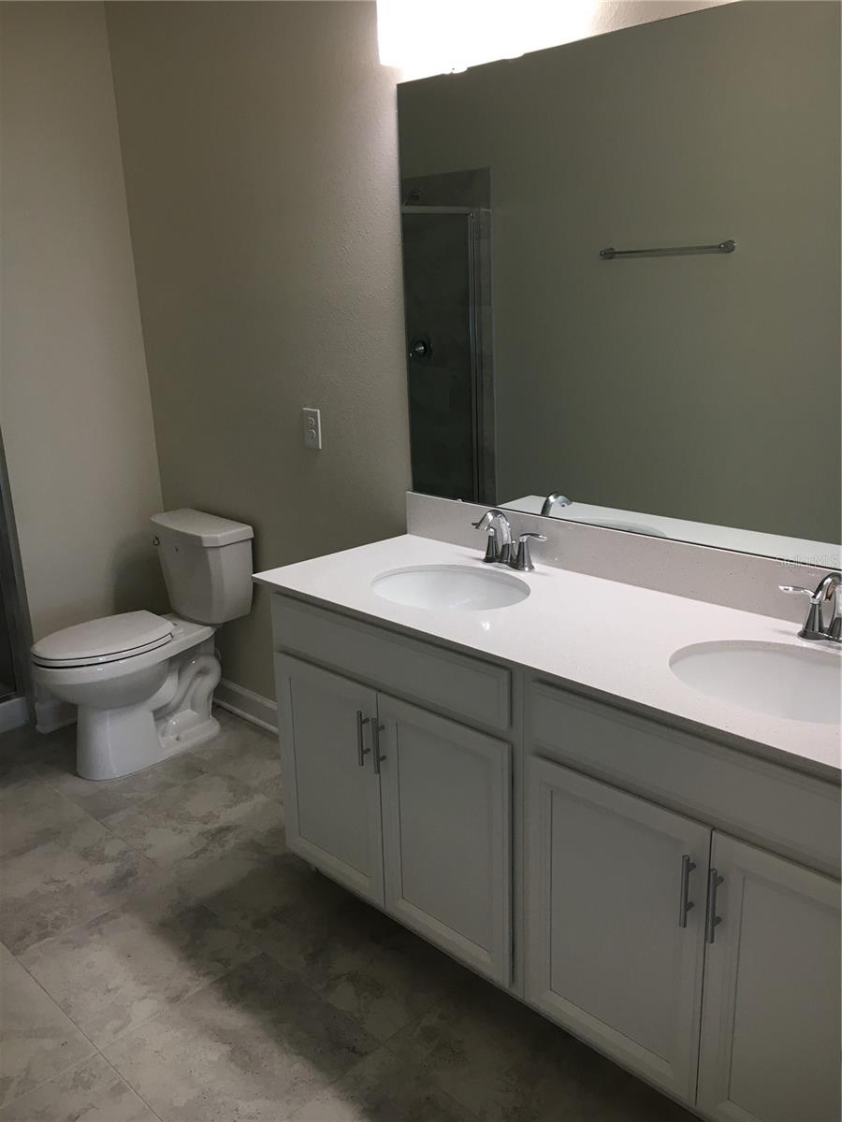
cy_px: 561
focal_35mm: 29
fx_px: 941
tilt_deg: -15.9
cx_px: 421
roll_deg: +1.1
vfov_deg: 61.7
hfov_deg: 48.2
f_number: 2.2
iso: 25
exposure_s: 1/40
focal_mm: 4.15
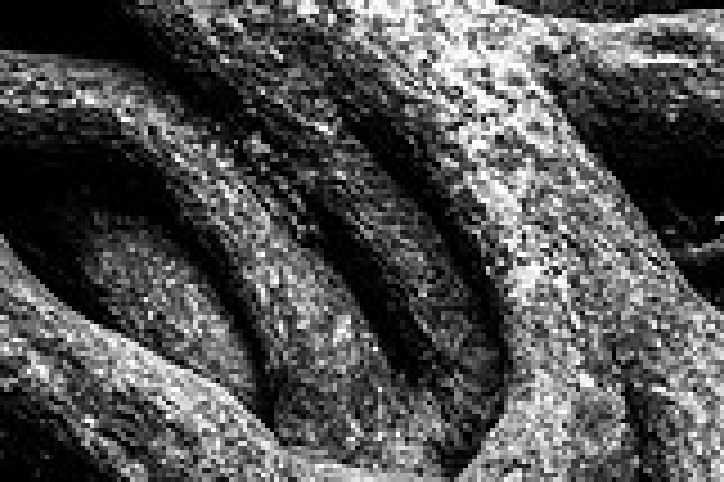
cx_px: -283
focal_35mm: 209
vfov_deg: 6.5
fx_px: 4199
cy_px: 615
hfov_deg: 9.6
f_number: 13
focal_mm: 58
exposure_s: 3
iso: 100
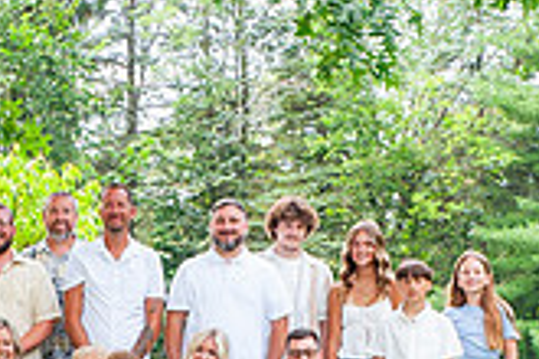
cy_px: 293
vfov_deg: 6.9
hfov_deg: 10.3
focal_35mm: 200
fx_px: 2994
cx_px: 216
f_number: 14
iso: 800
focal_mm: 46
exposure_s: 1/100
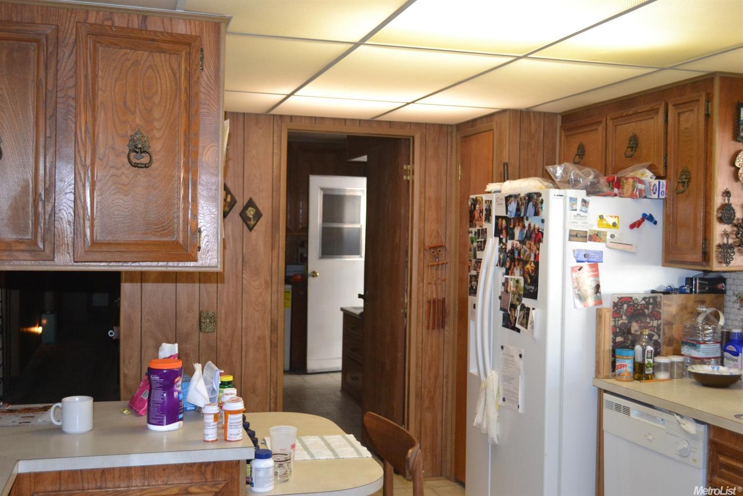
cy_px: 248
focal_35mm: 39
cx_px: 372
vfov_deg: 34.2
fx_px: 805
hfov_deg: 49.6
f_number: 4.2
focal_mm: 26
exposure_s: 1/60
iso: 1800
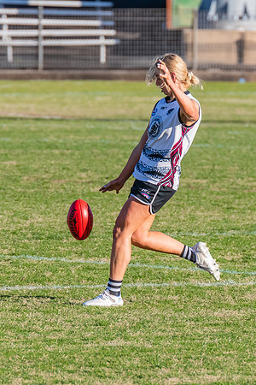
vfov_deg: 2.1
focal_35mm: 962
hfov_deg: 1.4
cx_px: 213
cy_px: 131
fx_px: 10266
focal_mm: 420
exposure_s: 1/1250
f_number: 8
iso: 800
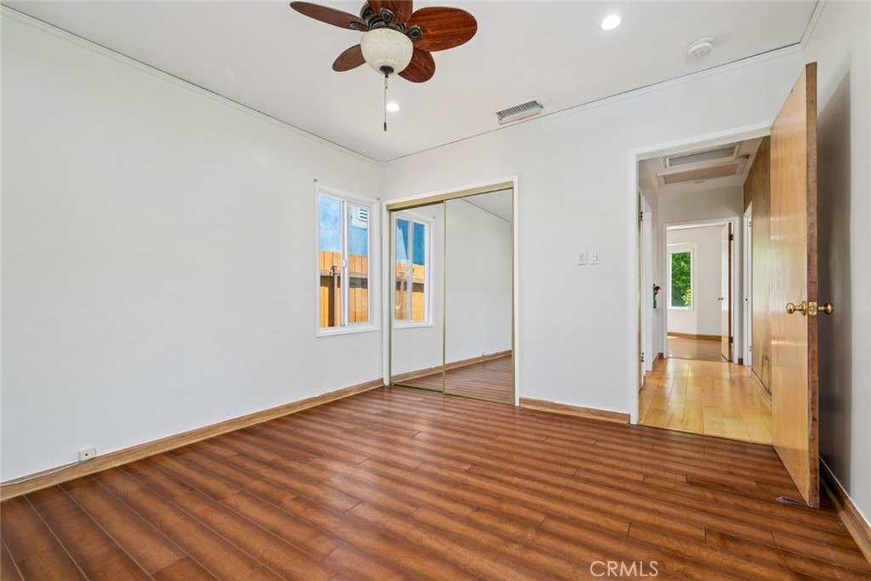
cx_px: 436
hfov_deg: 98.5
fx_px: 375
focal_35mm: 16
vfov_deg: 75.5
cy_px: 290
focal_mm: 15.5
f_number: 9
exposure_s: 1/8
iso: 320
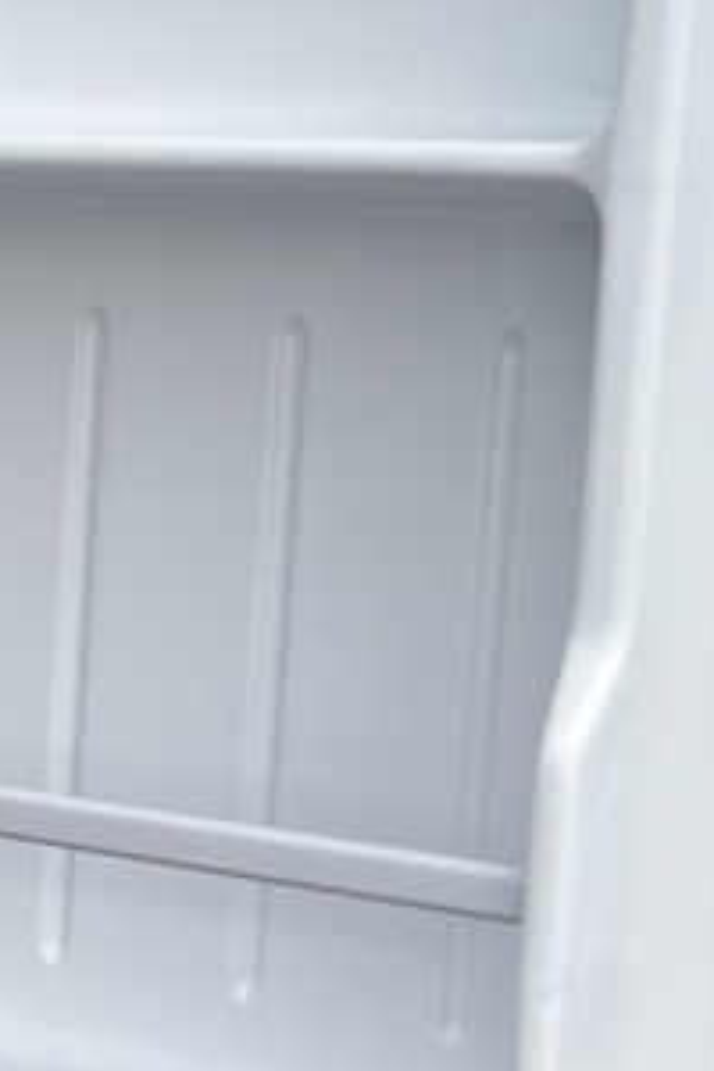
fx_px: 3213
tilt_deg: -10.8
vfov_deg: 18.9
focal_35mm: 108
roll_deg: -2.3
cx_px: -839
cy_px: 600
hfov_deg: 11.2
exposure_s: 1/2632
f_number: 1.5
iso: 50
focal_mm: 5.7
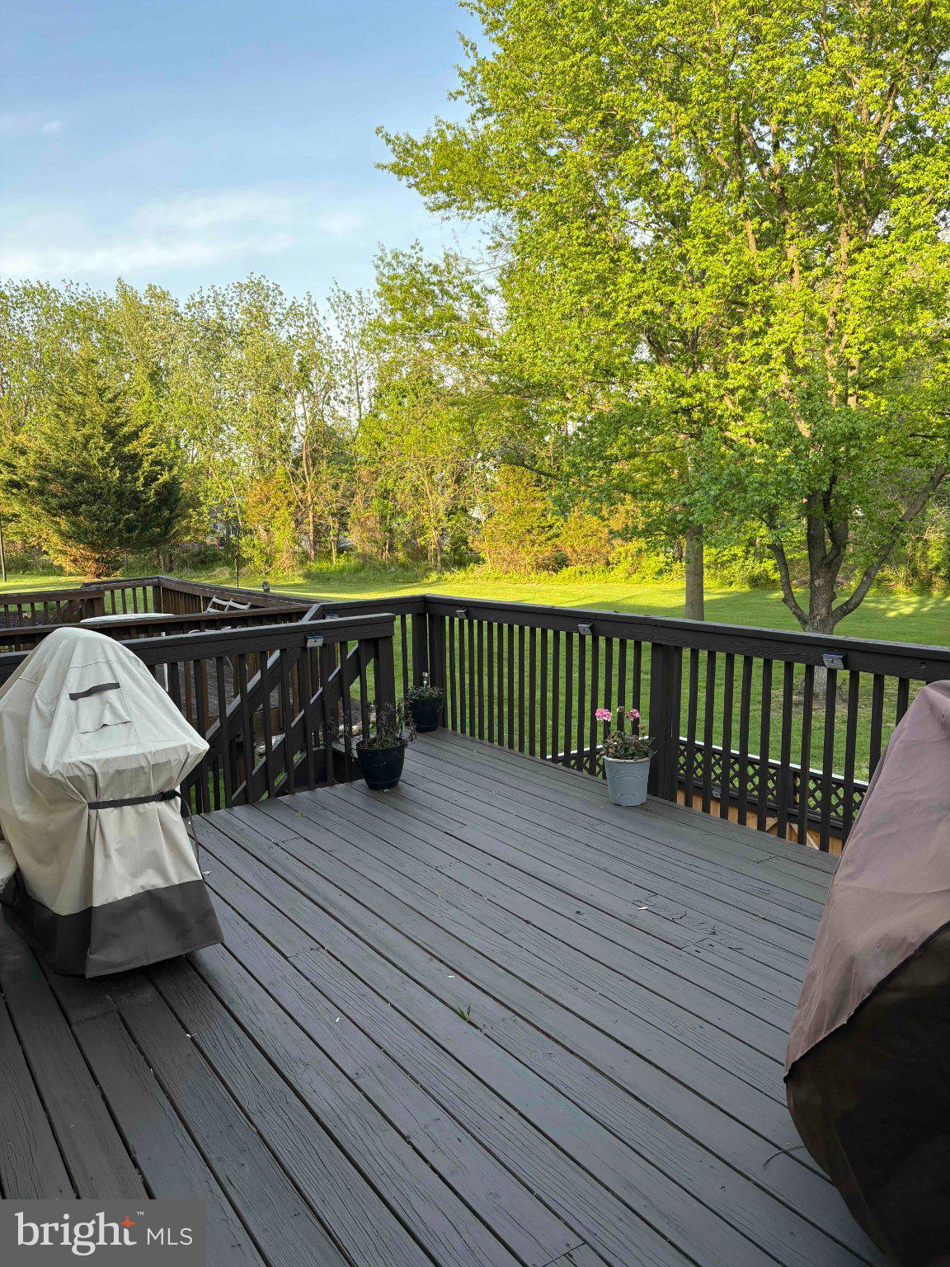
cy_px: 634
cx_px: 475
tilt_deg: -7.0
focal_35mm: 26
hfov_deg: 53.1
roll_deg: +2.7
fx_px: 951
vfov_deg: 67.3
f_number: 1.6
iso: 64
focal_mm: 5.96
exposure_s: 1/535
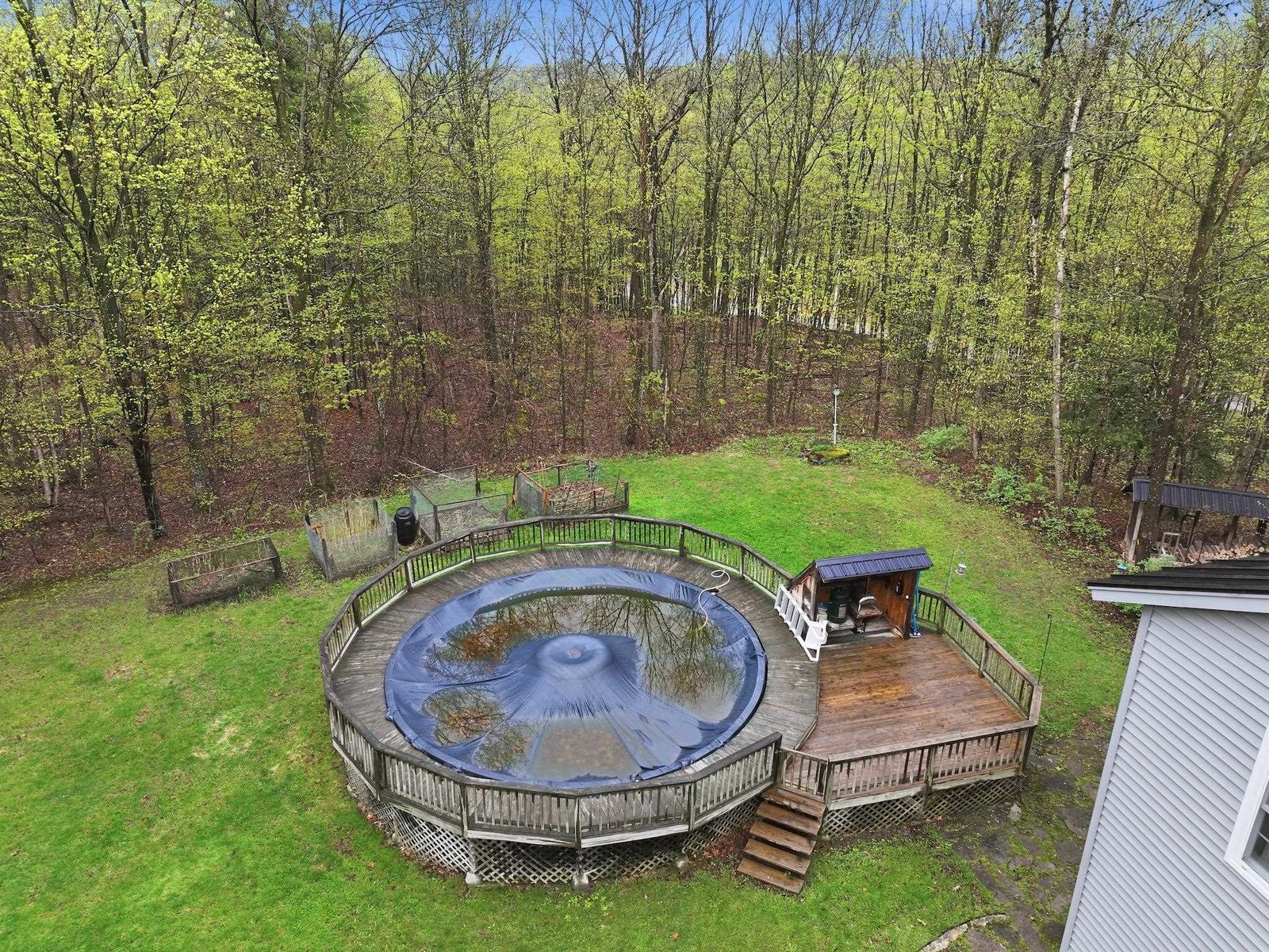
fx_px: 880
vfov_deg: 56.8
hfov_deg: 71.6
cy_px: 476
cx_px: 634
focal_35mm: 24
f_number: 2.8
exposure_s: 1/320
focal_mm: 12.3
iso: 100
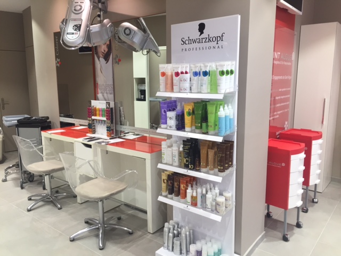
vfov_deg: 48.2
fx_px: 286
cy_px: 128
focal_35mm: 29
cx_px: 170
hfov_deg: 61.7
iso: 40
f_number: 2.2
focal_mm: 4.15
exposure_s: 1/33
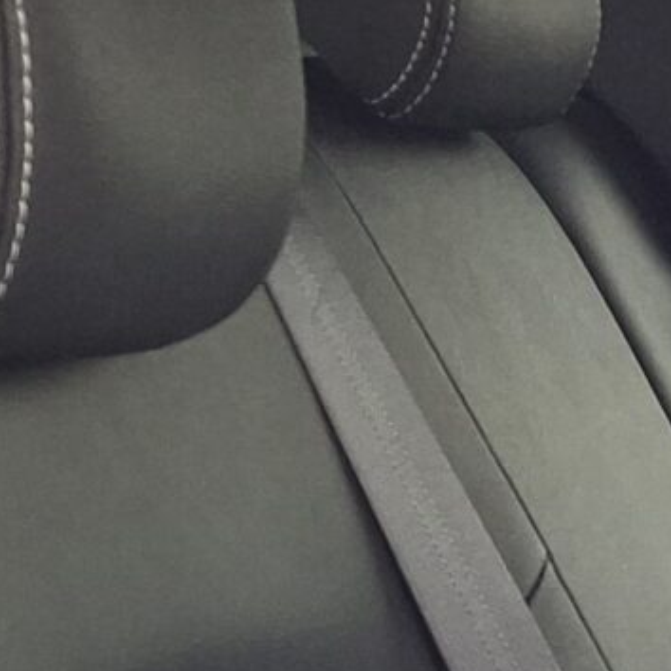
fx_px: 3224
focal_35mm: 147
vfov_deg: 11.6
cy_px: 876
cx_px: 1751
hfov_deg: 10.0
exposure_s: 1/100
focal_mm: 5.54
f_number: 1.8
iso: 200
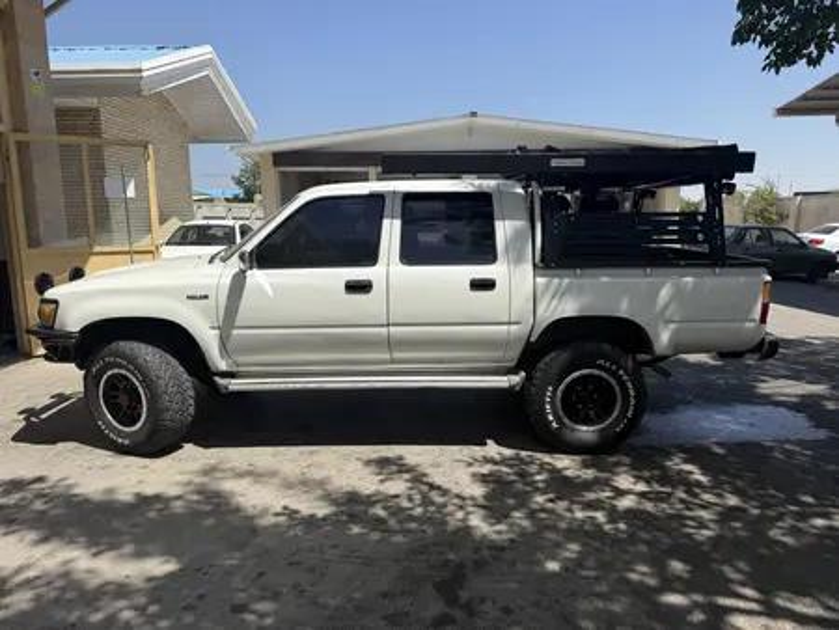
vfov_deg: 56.9
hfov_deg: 71.6
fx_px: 582
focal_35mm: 24
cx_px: 420
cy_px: 315
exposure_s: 1/4673
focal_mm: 6.76
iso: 80
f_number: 1.78
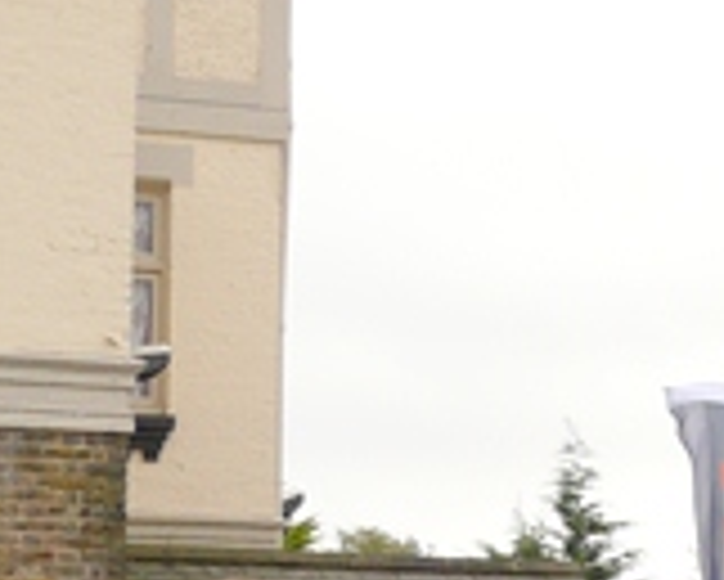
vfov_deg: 9.4
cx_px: 1385
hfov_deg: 10.9
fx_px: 3495
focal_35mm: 163
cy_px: 643
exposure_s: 1/125
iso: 100
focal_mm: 6.9
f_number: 4
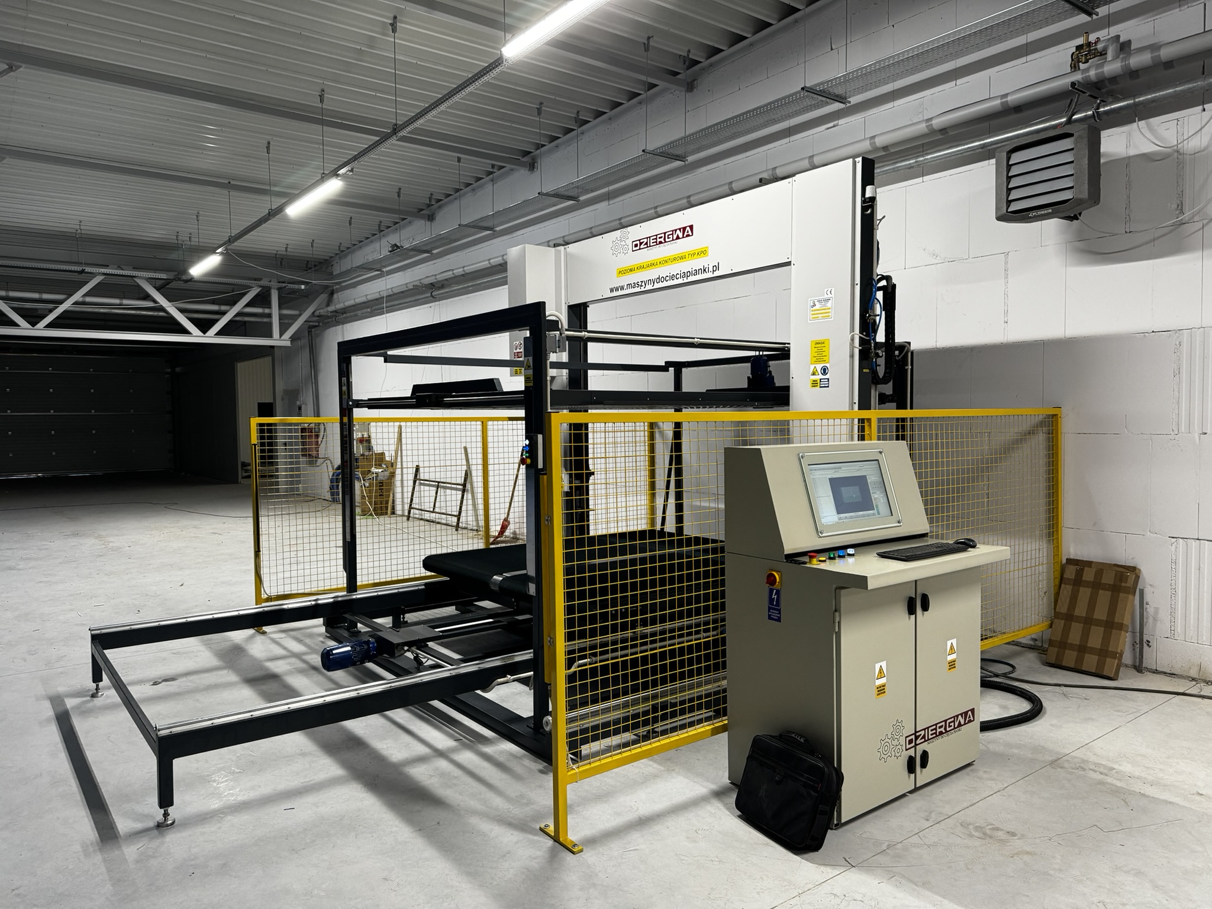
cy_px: 454
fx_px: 840
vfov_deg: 56.8
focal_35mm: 24
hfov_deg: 71.6
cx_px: 606
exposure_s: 1/100
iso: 200
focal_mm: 6.86
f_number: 1.78
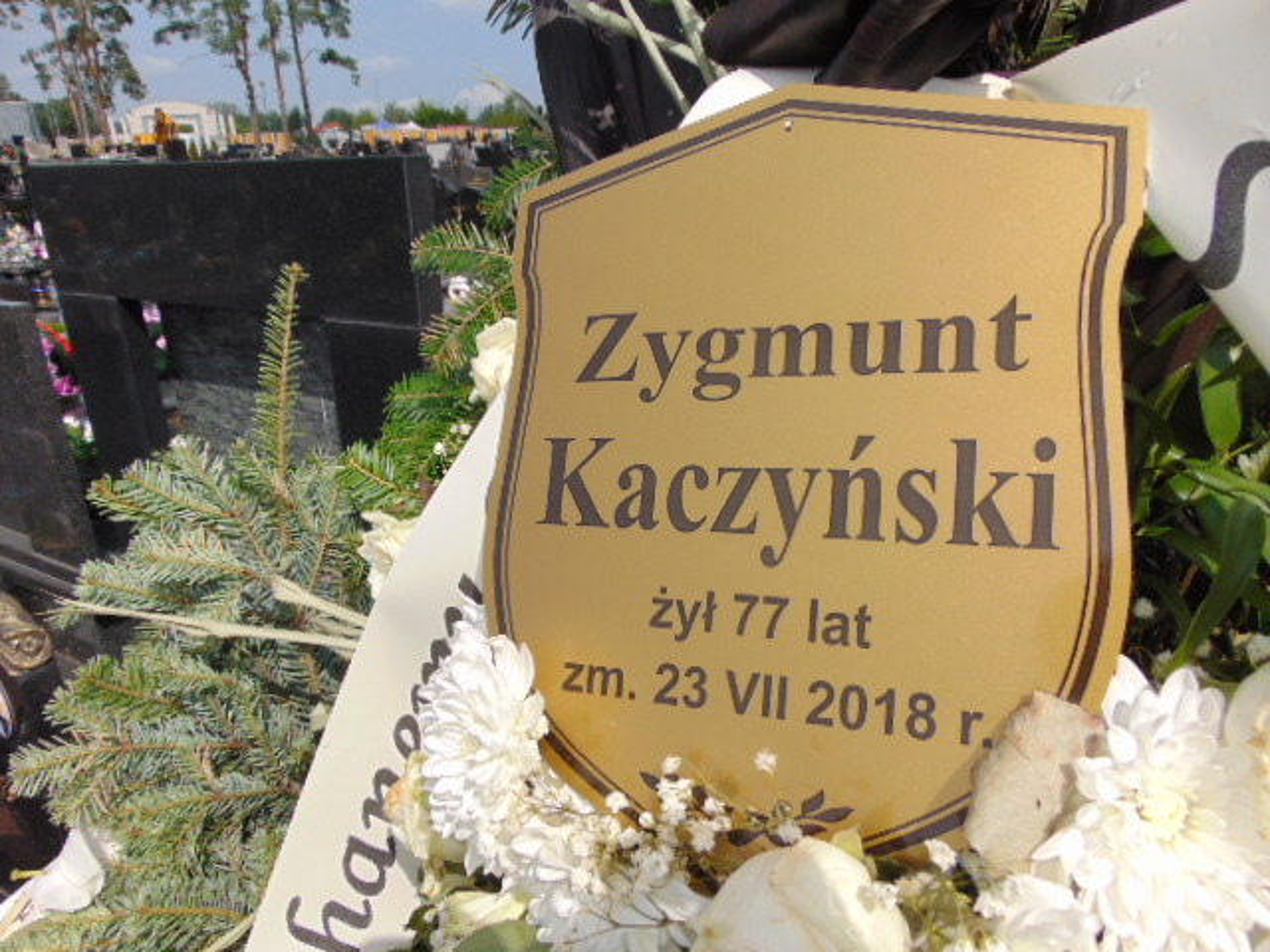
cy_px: 476
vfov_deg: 54.9
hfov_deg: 69.4
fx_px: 917
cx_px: 635
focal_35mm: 25
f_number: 7.7
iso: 80
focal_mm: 4.5
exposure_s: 1/320
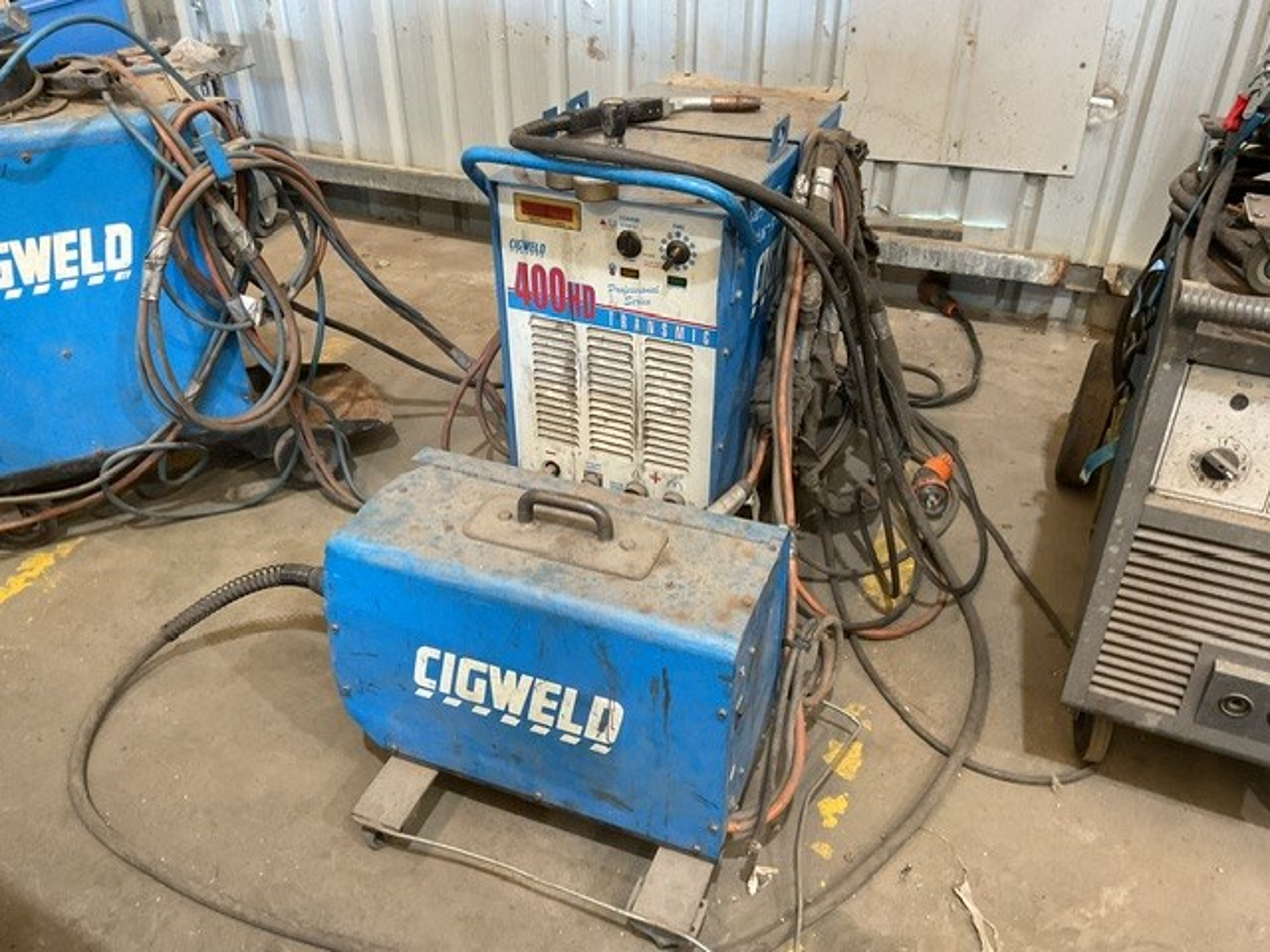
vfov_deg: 48.2
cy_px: 476
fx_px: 1064
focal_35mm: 29
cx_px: 635
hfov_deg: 61.7
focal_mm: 3
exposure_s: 1/60
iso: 200
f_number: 1.8
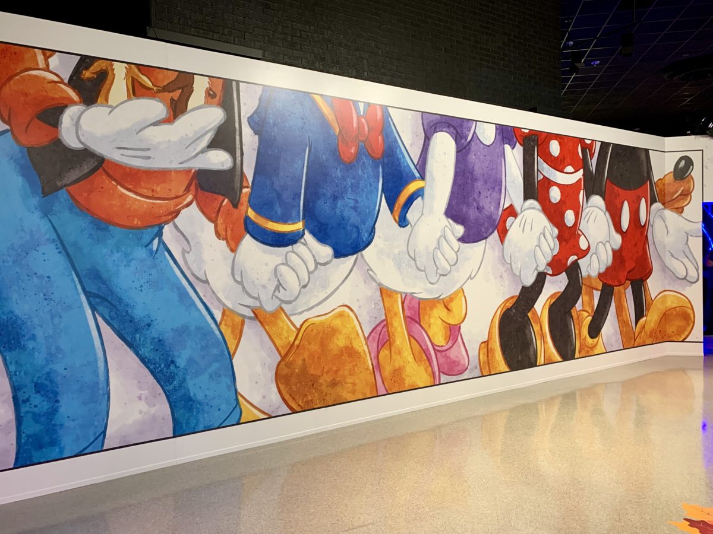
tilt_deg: -0.6
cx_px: 356
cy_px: 267
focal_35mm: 26
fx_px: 536
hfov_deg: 67.3
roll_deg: -0.5
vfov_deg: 53.1
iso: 100
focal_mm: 4.25
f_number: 1.8
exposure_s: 1/60
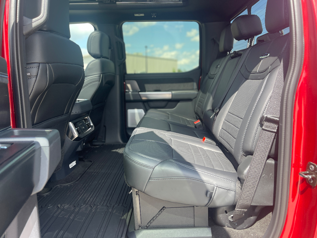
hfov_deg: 67.3
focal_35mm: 26
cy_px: 119
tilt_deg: -5.7
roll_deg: -0.7
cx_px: 158
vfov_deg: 53.1
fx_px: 238
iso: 50
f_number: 1.6
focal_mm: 5.1
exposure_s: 1/327
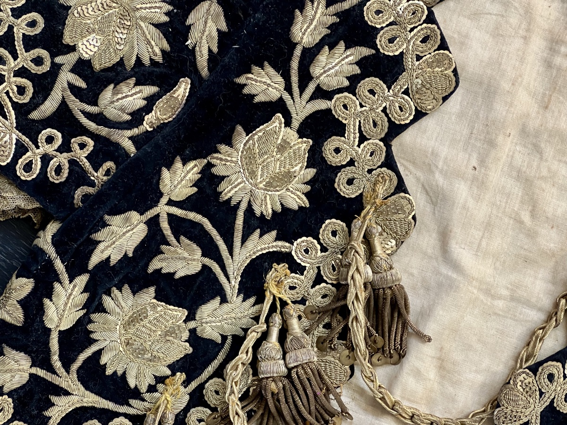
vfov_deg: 19.1
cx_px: 284
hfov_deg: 25.3
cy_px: 212
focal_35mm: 77
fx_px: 1261
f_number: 2.8
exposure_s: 1/60
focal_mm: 9
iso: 500
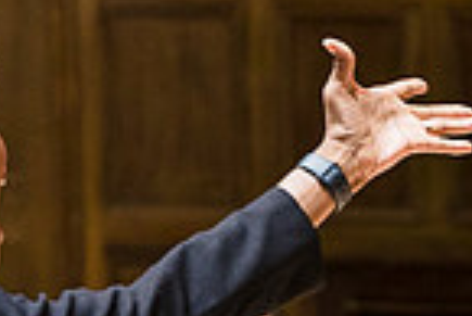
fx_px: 4974
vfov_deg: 3.6
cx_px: 244
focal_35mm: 379
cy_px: 510
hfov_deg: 5.4
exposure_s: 1/160
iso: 1600
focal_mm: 95
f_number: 5
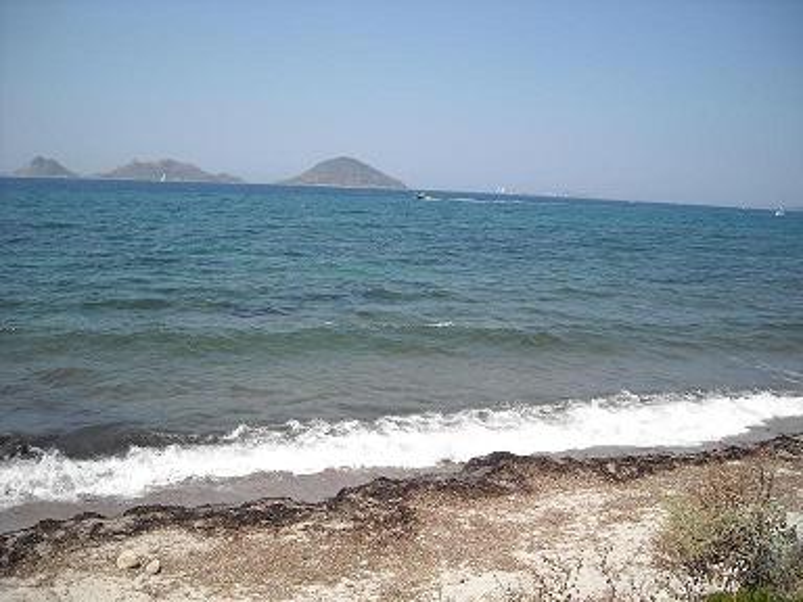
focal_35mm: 35
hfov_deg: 52.6
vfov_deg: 40.7
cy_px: 301
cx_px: 402
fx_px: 812
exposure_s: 1/296
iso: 64
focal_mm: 5.7
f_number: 5.6
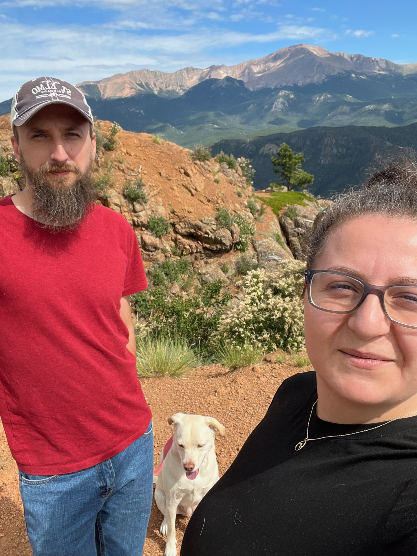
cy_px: 282
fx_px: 514
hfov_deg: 44.2
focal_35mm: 32
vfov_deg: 56.8
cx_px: 210
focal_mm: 2.71
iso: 32
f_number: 2.2
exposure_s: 1/806
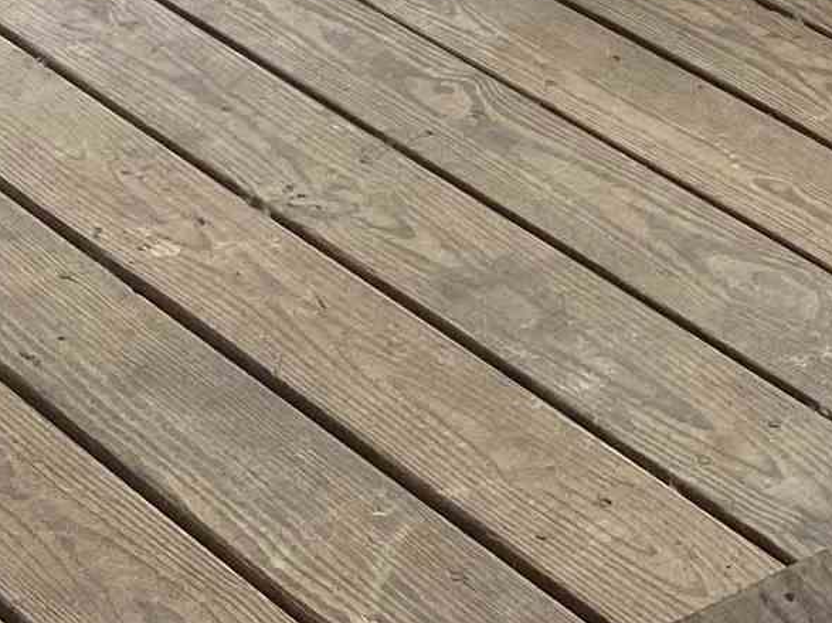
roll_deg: -2.9
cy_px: -452
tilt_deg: -16.6
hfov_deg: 14.0
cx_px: 1076
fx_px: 3268
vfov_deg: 10.3
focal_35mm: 136
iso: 50
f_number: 1.8
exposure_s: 1/121
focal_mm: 4.25
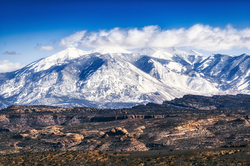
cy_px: 83
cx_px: 125
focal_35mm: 200
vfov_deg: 6.9
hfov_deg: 10.3
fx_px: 1388
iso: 100
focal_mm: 200
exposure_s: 1/3200
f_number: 4
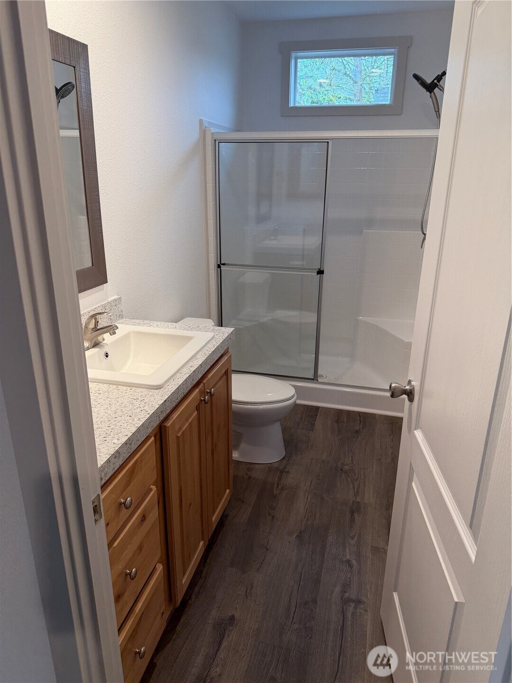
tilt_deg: -19.3
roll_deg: -0.8
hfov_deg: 56.8
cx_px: 256
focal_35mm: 24
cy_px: 342
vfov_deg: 71.6
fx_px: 473
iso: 125
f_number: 1.78
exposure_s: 1/120
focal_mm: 6.76
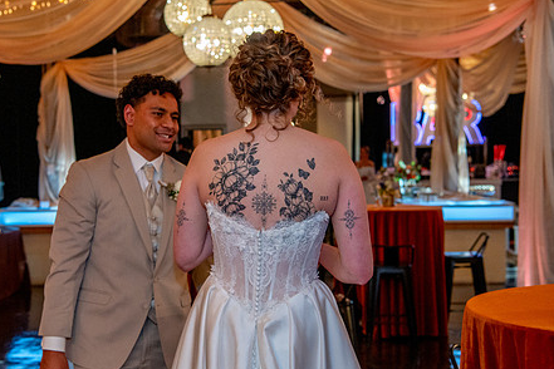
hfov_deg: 34.3
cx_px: 205
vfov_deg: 23.3
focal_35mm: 58
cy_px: 221
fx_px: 892
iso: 2500
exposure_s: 1/160
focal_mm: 42
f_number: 4.5
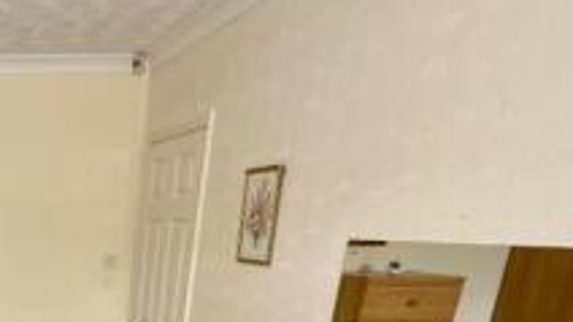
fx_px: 638
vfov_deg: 23.8
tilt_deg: -20.1
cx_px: -55
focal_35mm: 42
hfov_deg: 39.6
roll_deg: +0.4
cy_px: 453
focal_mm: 2.22
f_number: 2.2
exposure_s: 1/121
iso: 200
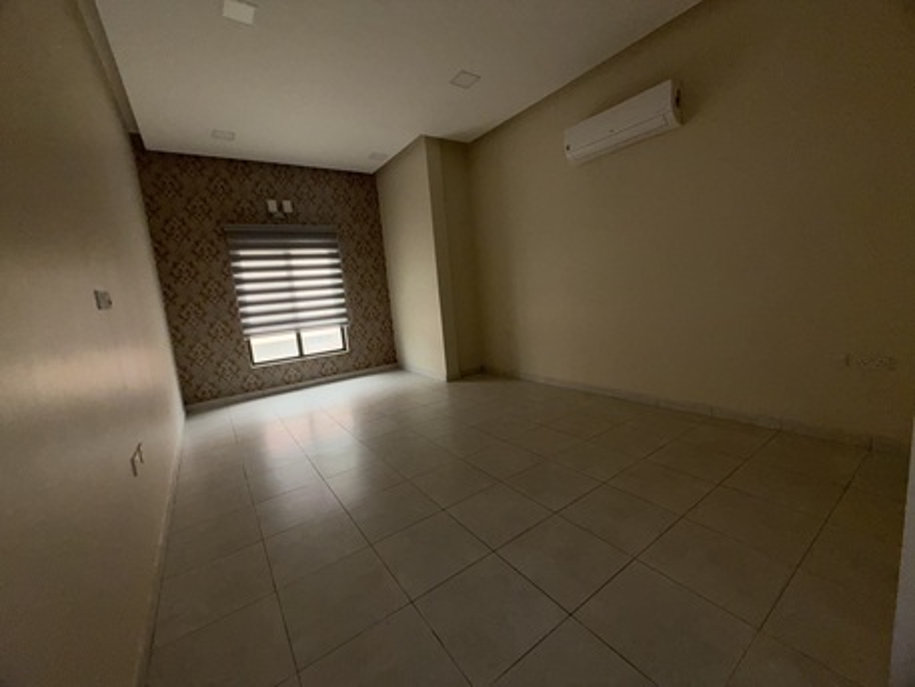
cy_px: 344
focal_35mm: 14
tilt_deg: -8.2
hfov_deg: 102.0
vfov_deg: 85.7
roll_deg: +5.3
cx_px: 458
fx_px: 370
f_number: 2.2
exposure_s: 1/101
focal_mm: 2.22
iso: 64
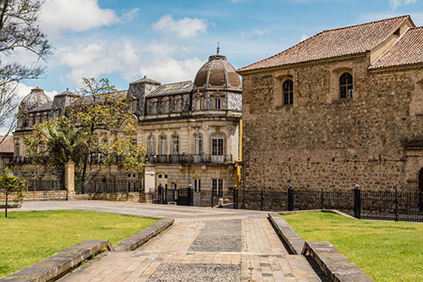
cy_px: 141
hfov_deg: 37.9
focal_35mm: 52
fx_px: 617
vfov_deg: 25.7
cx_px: 212
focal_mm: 35
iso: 125
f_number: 16
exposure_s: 1/100
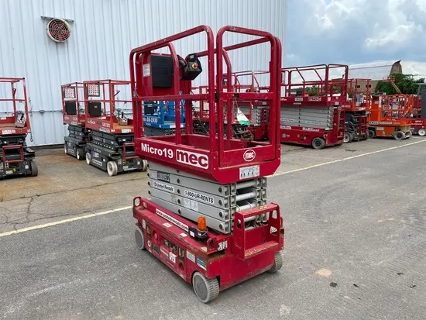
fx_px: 320
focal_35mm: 26
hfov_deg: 67.3
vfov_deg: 53.1
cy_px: 160
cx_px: 213
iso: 32
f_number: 1.6
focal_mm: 4.2
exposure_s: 1/1825
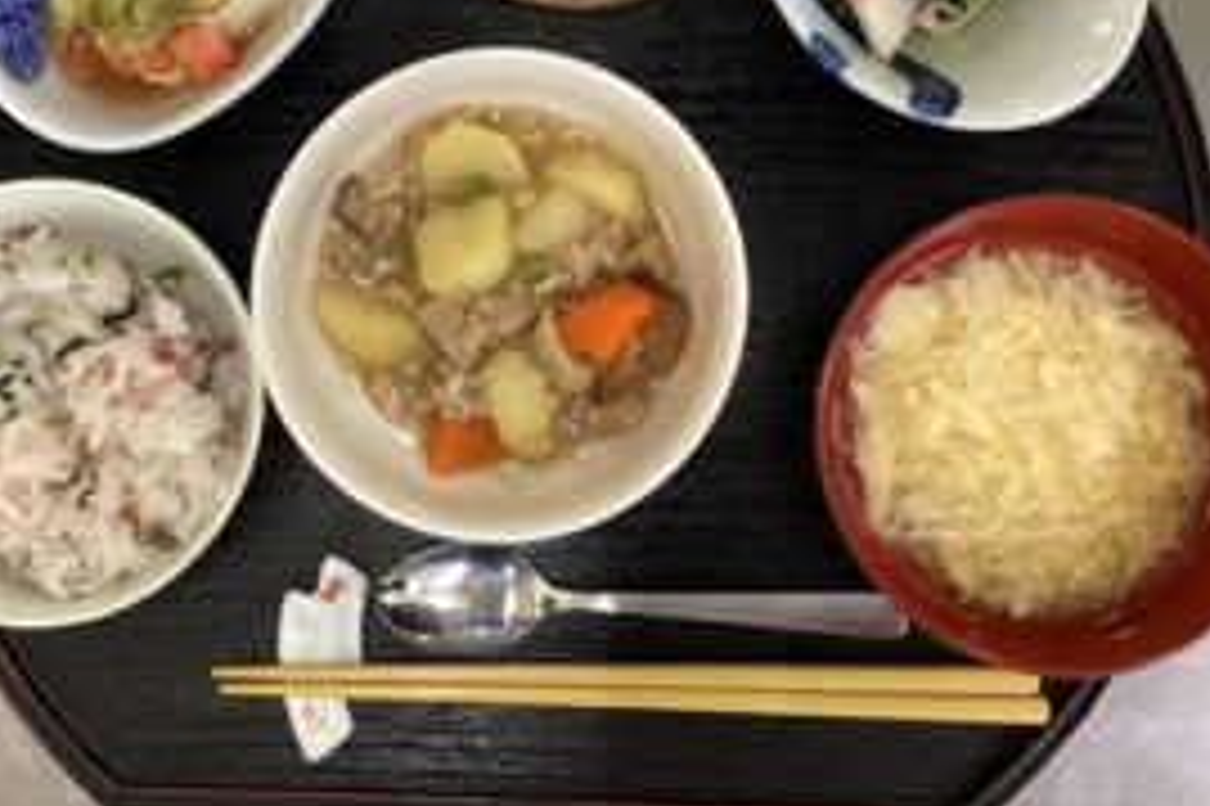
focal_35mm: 45
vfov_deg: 29.5
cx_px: 515
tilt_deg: -84.8
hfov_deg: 43.5
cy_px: 227
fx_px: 1512
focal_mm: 3.3
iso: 320
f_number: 2.4
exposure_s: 1/60
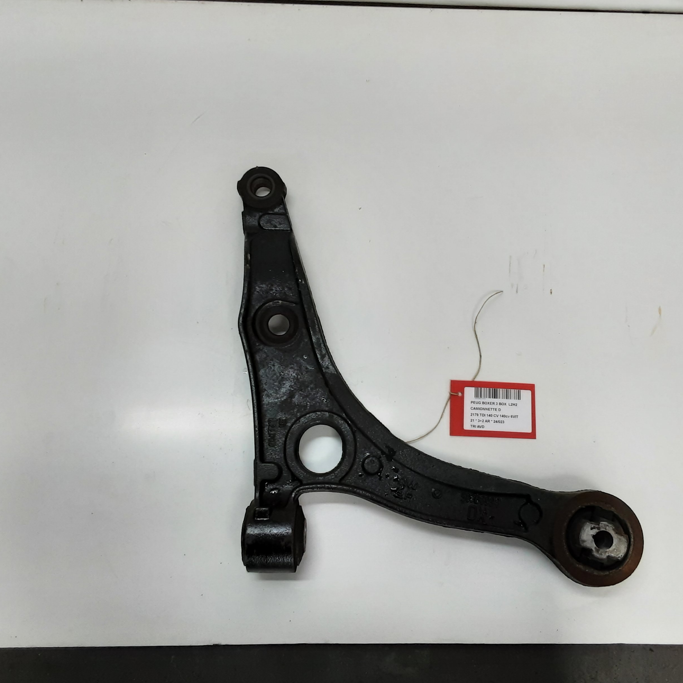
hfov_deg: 51.0
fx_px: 714
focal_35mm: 32
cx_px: 379
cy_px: 343
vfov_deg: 51.1
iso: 80
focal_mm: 2.91
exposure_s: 1/100
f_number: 1.9
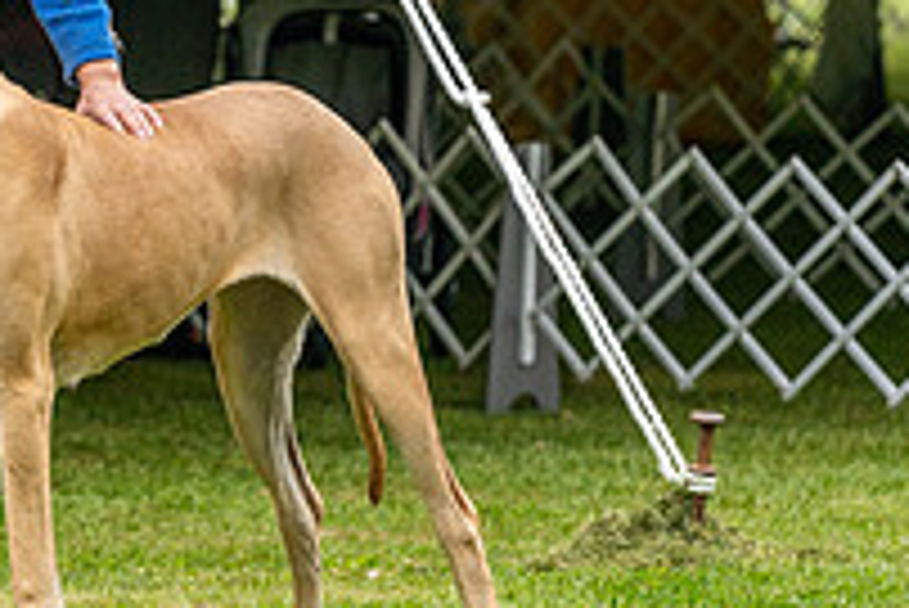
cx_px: -68
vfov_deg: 3.8
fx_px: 9121
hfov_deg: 5.7
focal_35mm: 361
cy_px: 34
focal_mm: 126
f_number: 4
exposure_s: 1/800
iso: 500
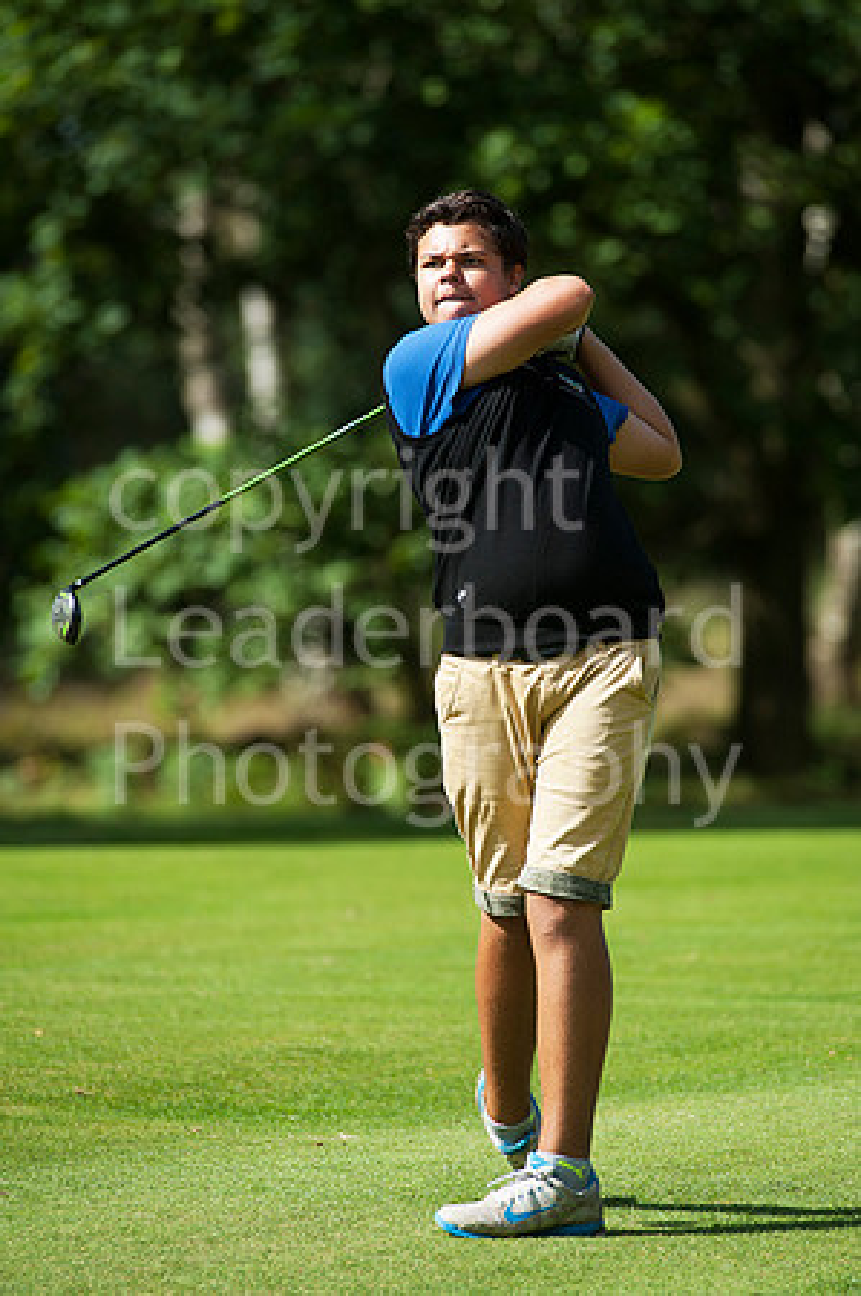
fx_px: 10787
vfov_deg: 6.9
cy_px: 648
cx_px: 430
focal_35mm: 300
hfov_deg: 4.6
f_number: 5.6
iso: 200
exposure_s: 1/3200
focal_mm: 300
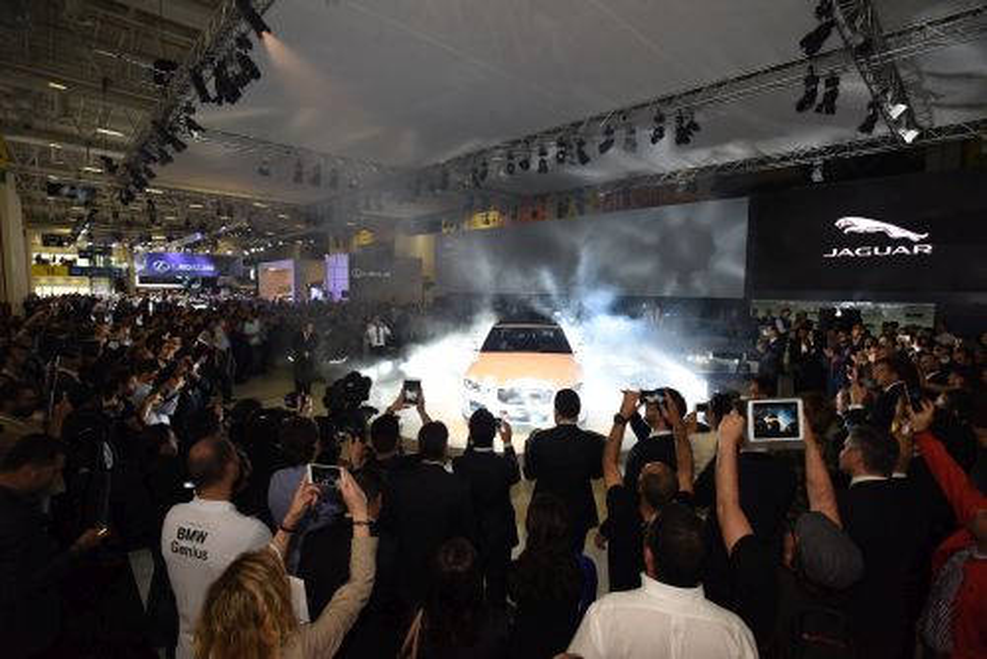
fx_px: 466
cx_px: 494
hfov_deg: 93.2
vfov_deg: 70.5
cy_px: 330
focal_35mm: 17
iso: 1000
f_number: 4.5
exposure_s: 1/200
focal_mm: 17
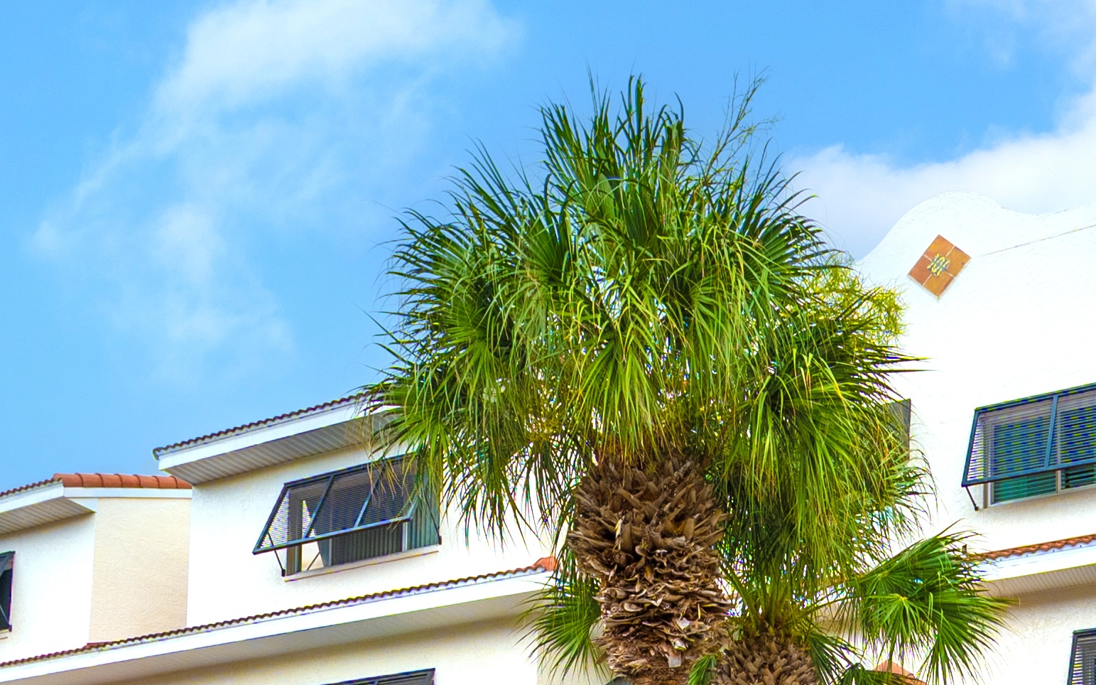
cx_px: 700
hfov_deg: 49.8
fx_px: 1165
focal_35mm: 39
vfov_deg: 27.3
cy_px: 893
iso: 180
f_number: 5.6
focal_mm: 10
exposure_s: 1/250
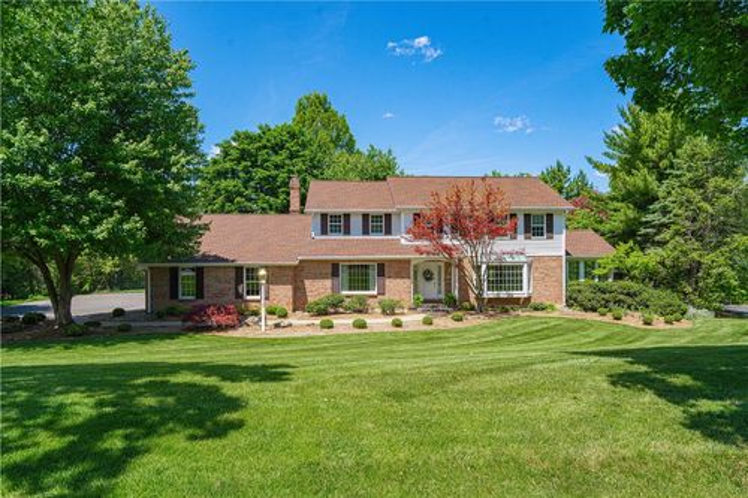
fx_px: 457
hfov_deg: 78.6
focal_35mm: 22
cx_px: 374
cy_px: 249
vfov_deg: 57.2
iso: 320
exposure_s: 1/3200
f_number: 9
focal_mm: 22
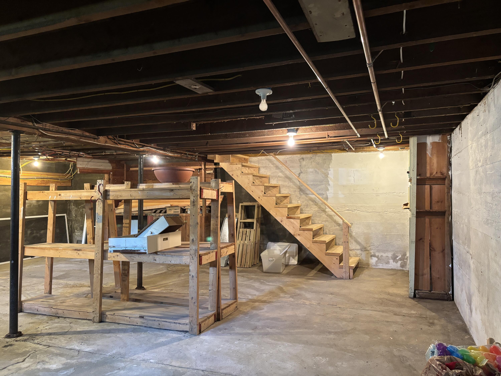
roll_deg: +0.4
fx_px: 376
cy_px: 188
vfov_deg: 53.1
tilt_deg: +0.3
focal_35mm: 26
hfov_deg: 67.3
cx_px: 250
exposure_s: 1/40
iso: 400
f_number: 1.6
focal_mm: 5.96
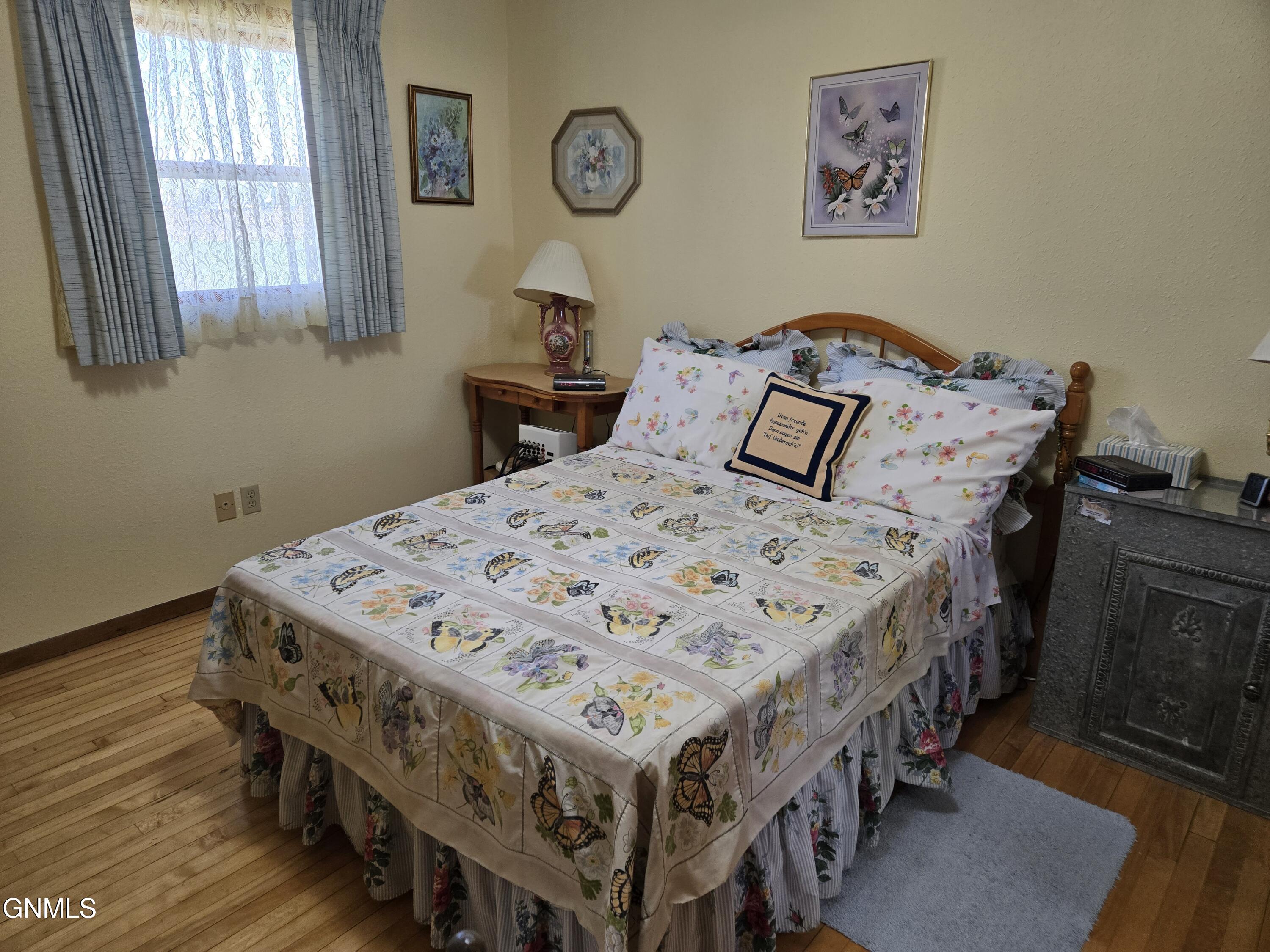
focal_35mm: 23
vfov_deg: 58.9
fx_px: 844
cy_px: 476
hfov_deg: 73.9
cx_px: 635
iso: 125
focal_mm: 5.4
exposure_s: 1/180
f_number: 1.8
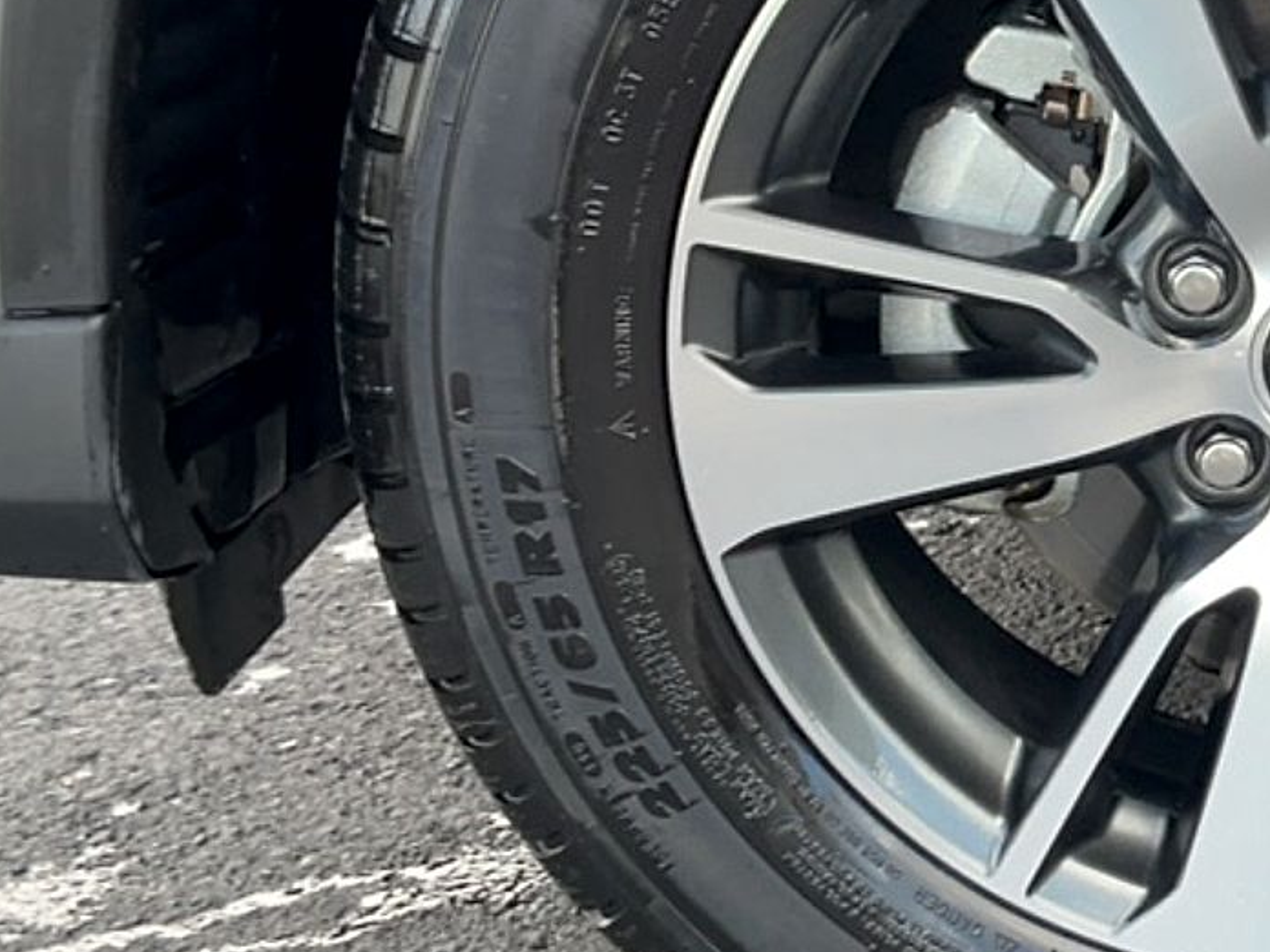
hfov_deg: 26.2
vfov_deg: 21.3
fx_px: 2531
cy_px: 410
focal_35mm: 69
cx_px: 1365
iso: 25
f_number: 1.8
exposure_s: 1/120
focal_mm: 3
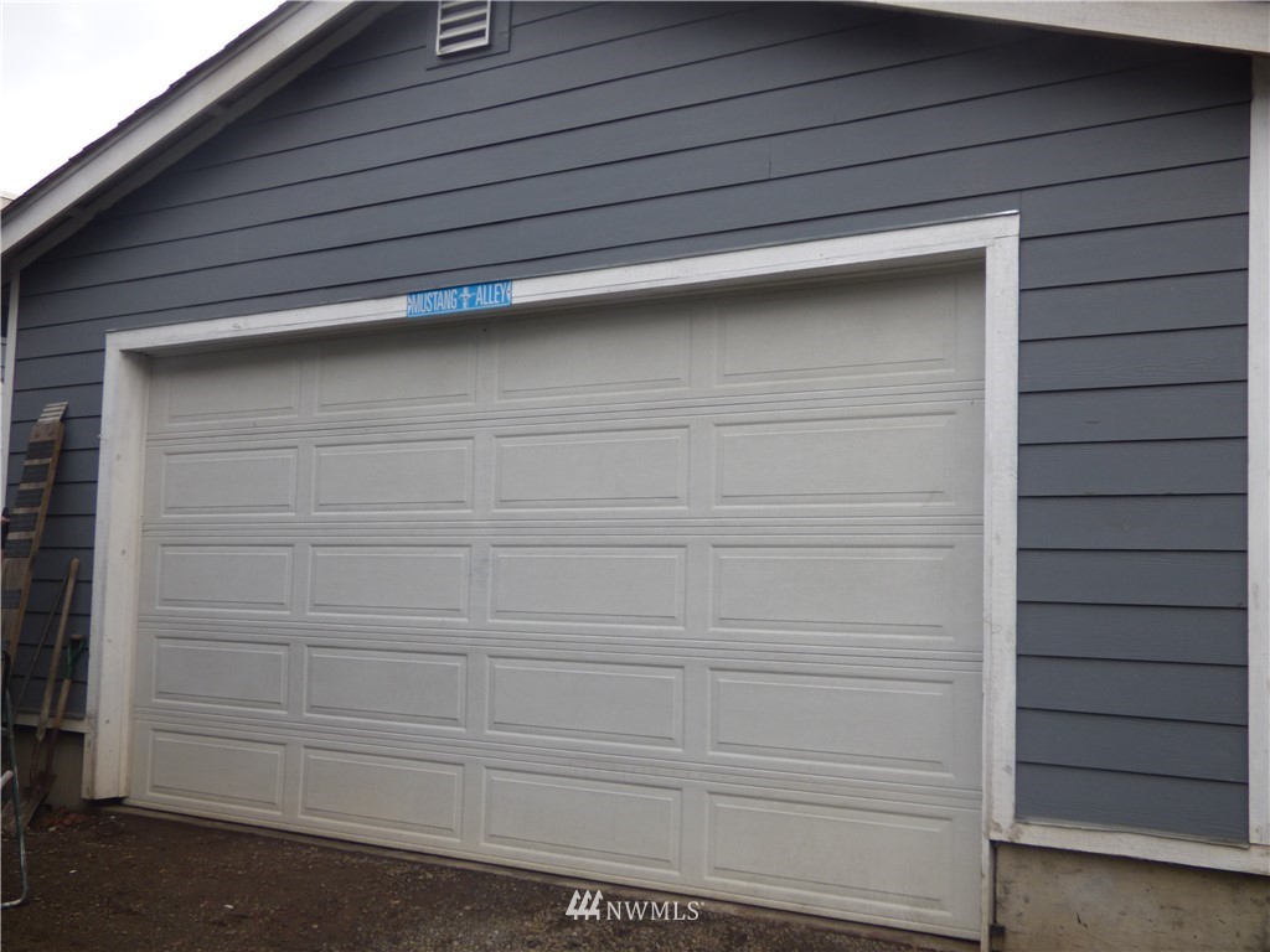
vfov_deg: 36.8
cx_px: 635
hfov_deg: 47.9
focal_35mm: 39
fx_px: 1431
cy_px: 476
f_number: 3.5
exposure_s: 1/80
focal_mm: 6.8
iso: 100
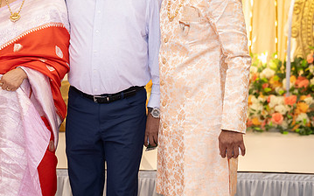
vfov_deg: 9.1
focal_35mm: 144
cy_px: 37
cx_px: 81
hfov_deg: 14.5
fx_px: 1232
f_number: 3.2
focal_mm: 87
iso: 1000
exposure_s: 1/160
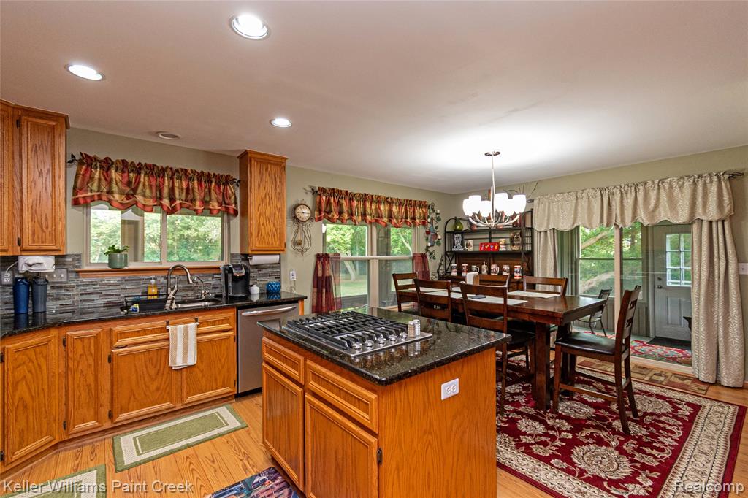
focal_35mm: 15
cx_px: 374
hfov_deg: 100.4
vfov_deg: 77.3
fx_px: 312
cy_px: 249
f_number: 4.5
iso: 1000
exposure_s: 1/50
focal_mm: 10
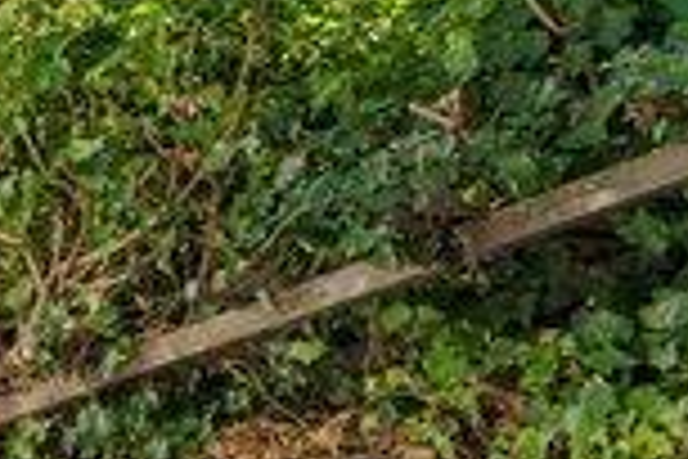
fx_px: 2178
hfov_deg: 11.6
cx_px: -1291
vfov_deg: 11.8
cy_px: 542
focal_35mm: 114
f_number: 8
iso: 100
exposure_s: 1/6
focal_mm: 17
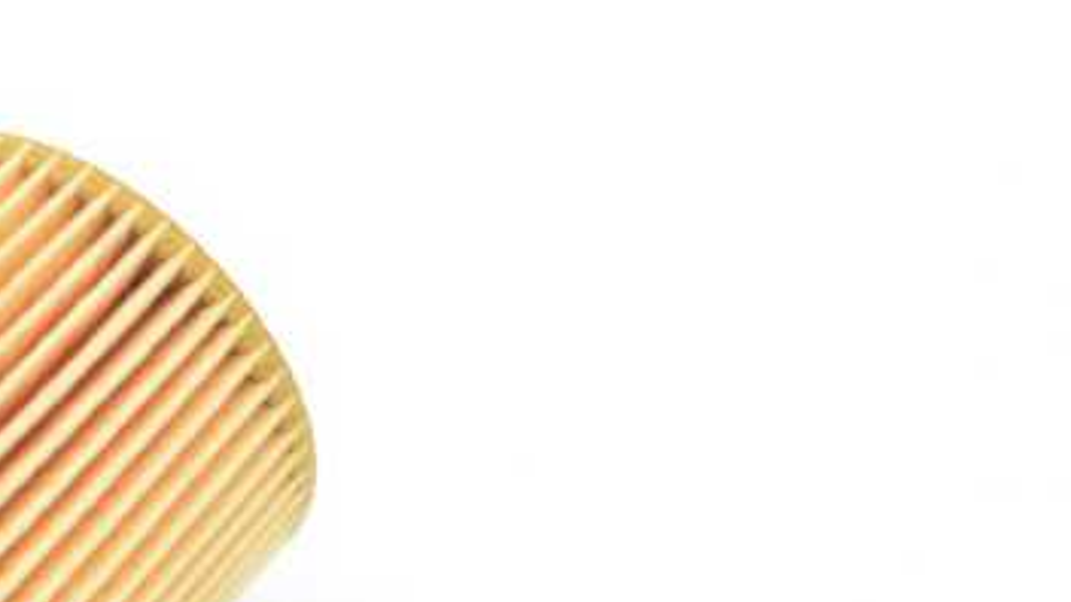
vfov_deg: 8.0
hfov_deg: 14.3
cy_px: 835
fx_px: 4231
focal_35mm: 149
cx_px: 183
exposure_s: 1/80
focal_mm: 50
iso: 2800
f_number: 13
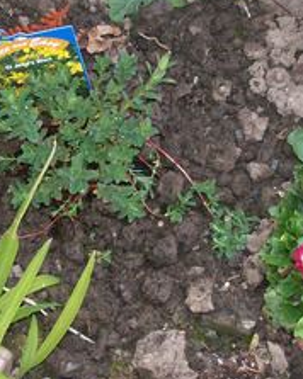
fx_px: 1515
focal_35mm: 135
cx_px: 90
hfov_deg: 11.4
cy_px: 153
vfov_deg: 14.3
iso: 80
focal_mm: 11.6
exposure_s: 1/95.5
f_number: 3.8
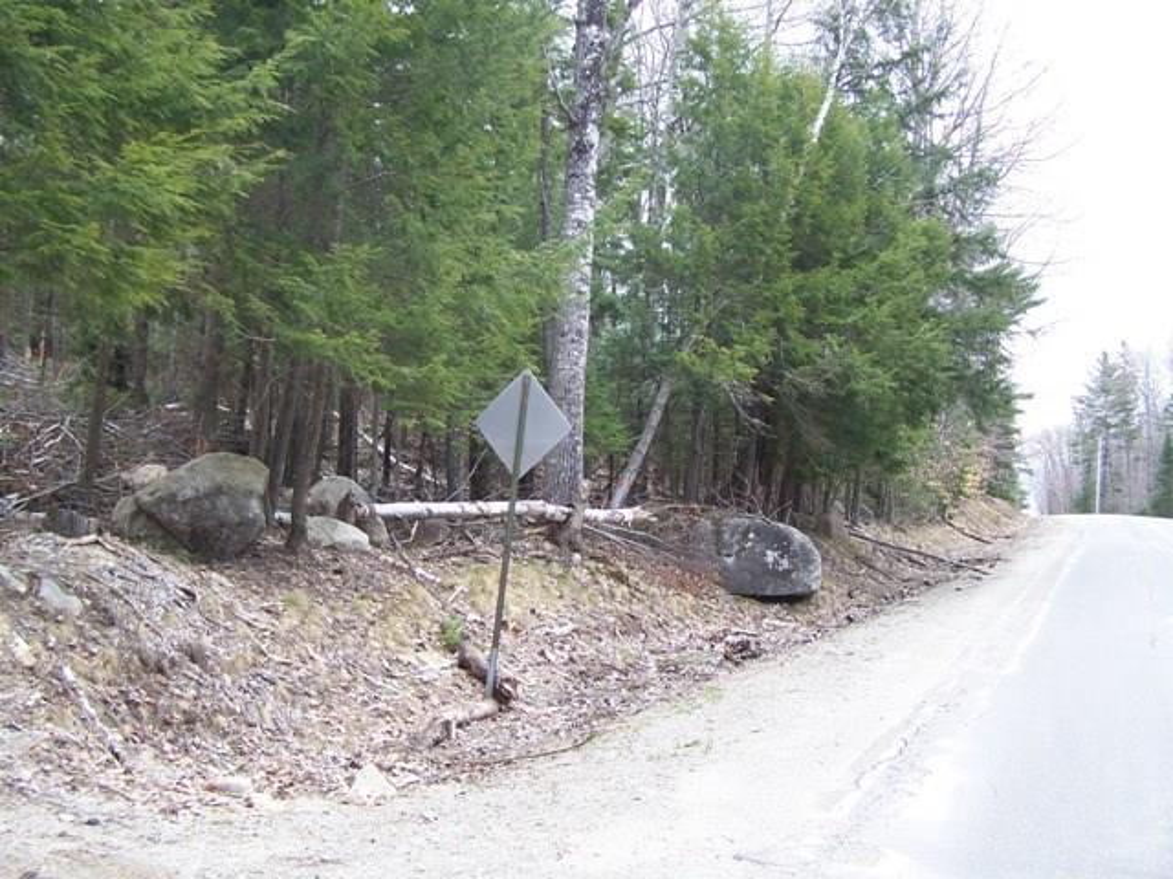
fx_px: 1288
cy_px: 440
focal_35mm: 38
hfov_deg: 49.0
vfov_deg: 37.7
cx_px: 586
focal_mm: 6.3
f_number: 2.8
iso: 64
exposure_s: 1/100
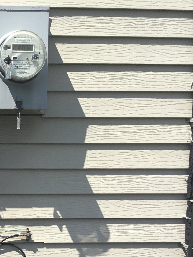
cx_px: -2
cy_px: 189
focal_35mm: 68
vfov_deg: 28.2
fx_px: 505
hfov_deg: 20.9
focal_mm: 3.3
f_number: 2.4
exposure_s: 1/1631
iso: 25
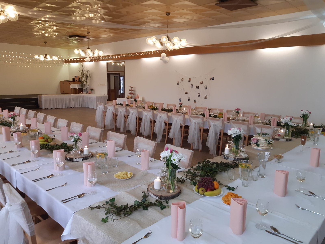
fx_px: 244
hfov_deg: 67.3
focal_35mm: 26
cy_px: 122
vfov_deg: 53.1
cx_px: 162
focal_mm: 3.92
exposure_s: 1/50
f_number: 1.7
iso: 125
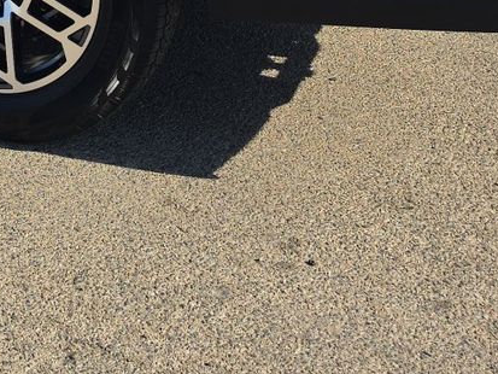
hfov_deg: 20.0
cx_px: -163
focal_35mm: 89
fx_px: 1281
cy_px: -309
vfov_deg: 14.5
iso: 64
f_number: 1.4
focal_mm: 6.5
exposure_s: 1/4332
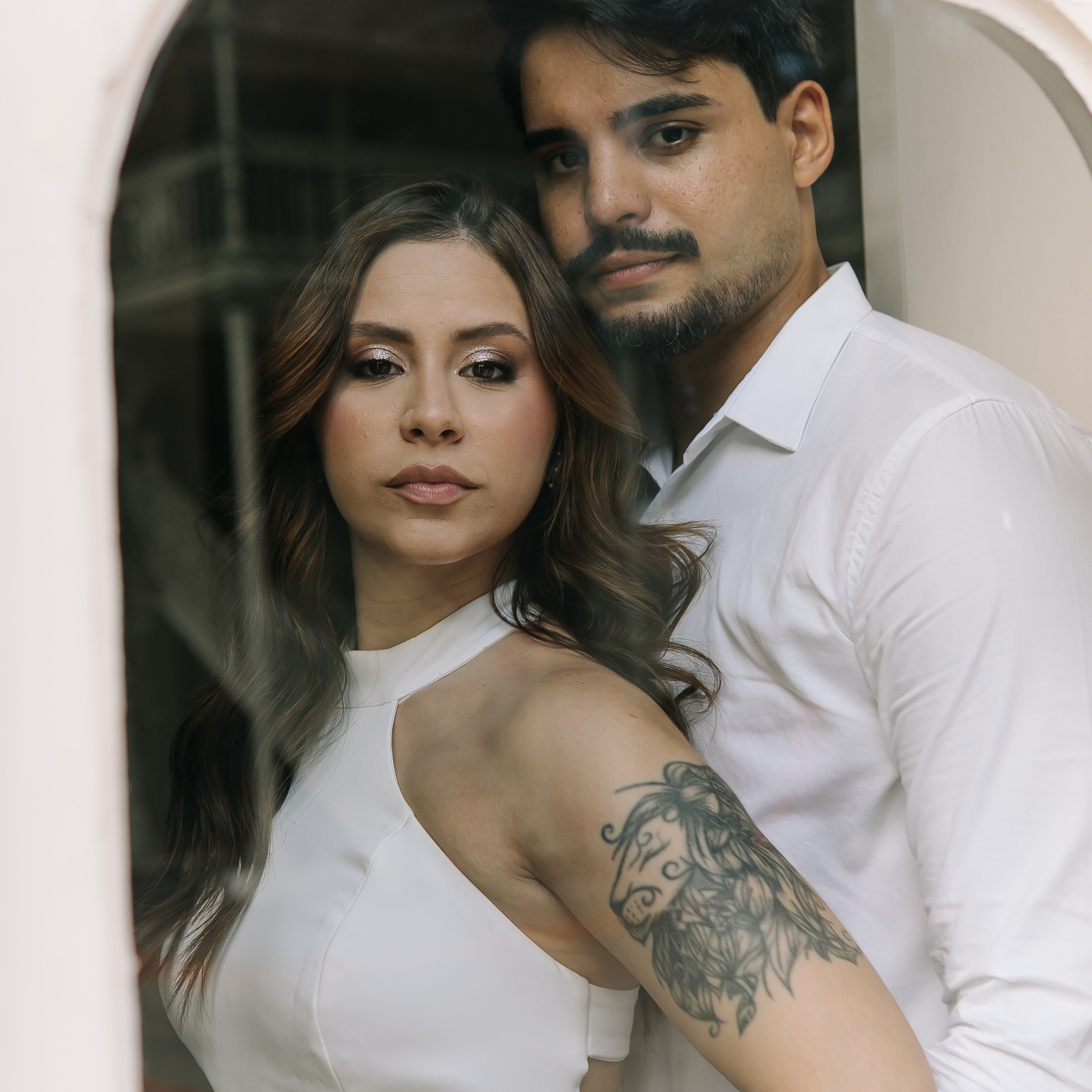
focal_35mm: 58
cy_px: 567
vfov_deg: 29.5
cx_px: 546
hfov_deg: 29.6
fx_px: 2070
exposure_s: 1/200
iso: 160
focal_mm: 30
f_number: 2.5
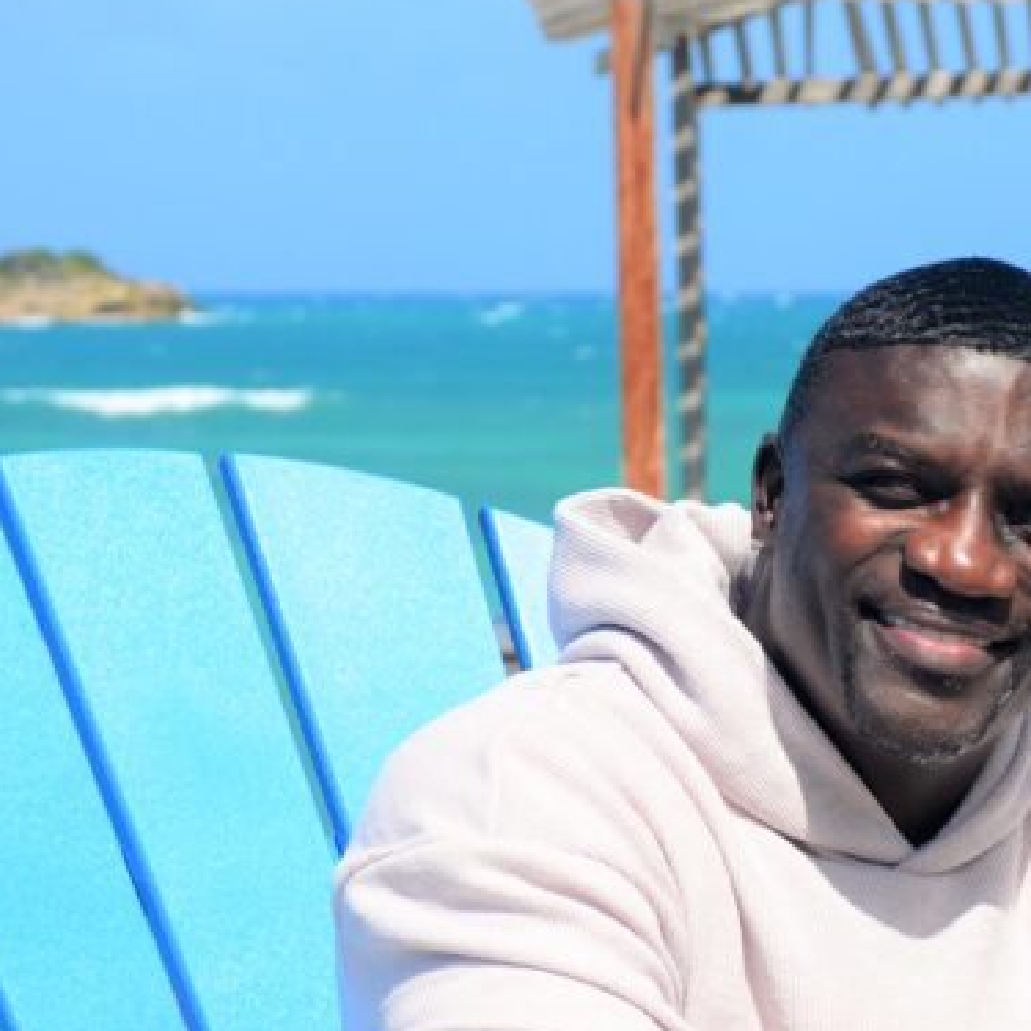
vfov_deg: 9.1
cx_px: 943
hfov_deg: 9.1
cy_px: 638
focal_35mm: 191
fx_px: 6441
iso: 100
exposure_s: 1/320
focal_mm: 55
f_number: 9
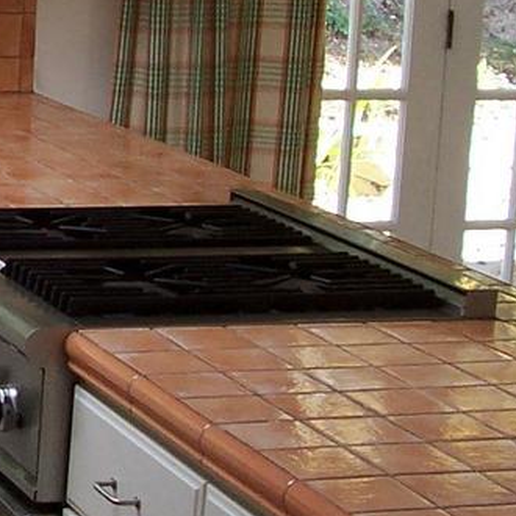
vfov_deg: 13.7
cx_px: -375
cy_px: 105
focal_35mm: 127
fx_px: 2142
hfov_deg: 12.7
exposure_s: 1/90
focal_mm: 5.6
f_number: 2.8
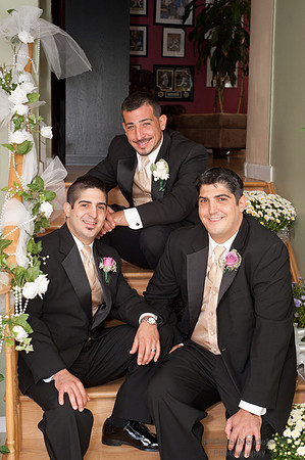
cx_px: 152
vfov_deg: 39.6
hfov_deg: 26.9
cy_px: 230
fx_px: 637
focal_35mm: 50
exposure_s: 1/60
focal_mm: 50
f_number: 7.1
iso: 1250
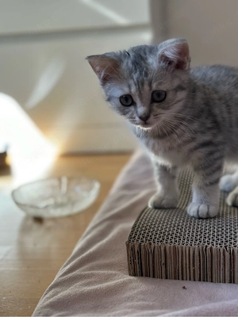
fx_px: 440
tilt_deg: -12.8
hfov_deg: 30.3
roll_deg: +2.1
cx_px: 119
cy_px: 158
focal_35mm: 48
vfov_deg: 39.7
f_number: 1.78
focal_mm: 6.86
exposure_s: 1/125
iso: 64
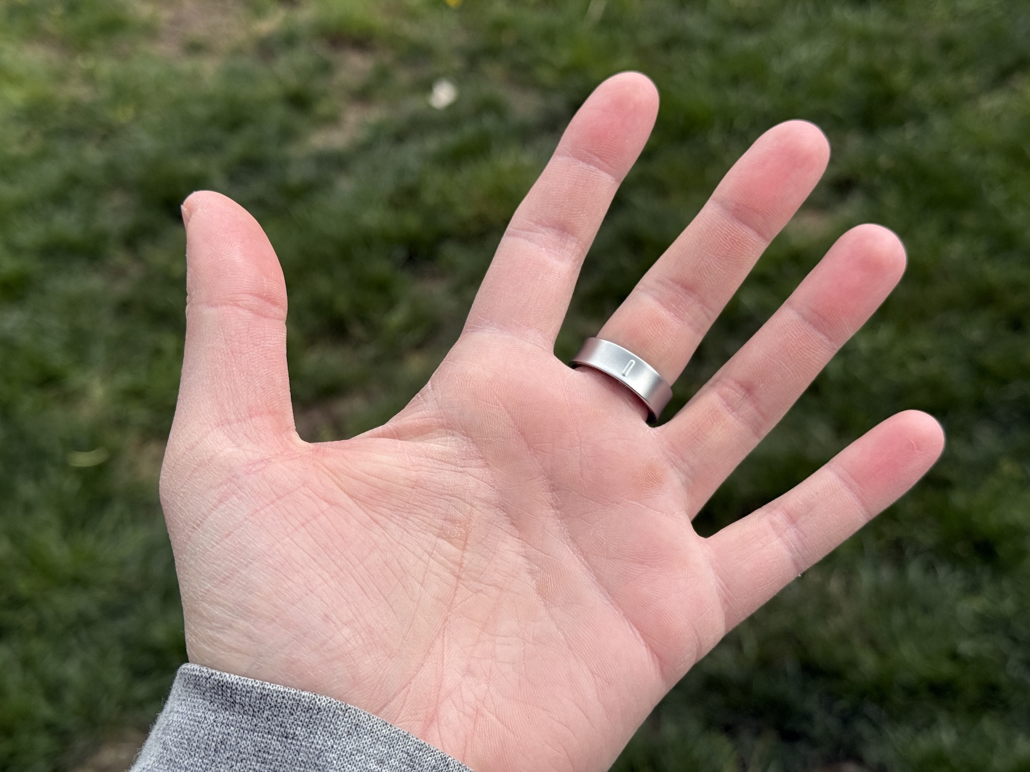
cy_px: 386
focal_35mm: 48
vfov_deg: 30.3
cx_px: 515
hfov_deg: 39.7
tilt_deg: -40.8
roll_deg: +7.2
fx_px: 1428
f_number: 1.78
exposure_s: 1/1715
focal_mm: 6.76
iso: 64
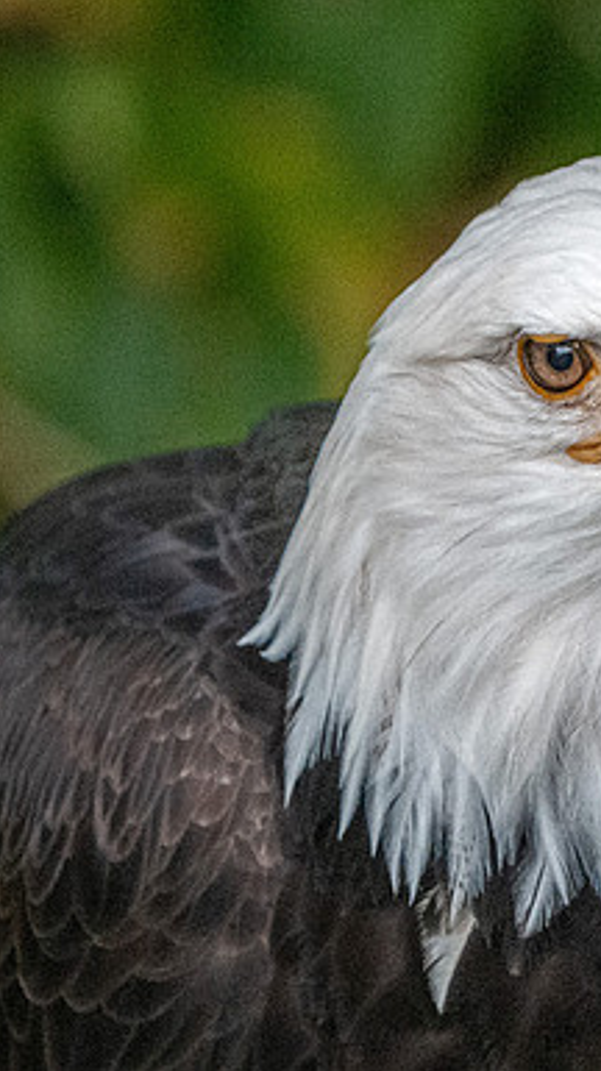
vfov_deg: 1.3
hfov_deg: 0.7
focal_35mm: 1717
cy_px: 466
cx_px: 836
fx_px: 48740
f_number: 6.3
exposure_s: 1/2500
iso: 16000
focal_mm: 600
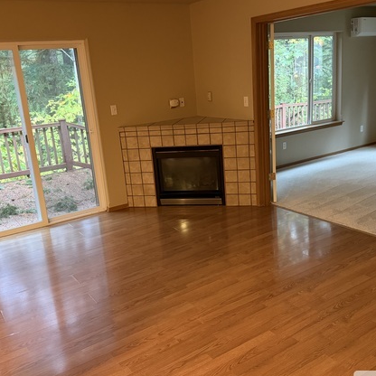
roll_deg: +5.1
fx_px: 418
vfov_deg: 48.4
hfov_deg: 48.4
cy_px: 181
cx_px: 198
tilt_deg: -15.0
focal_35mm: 34
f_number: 1.78
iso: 500
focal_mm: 6.76
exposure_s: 1/60
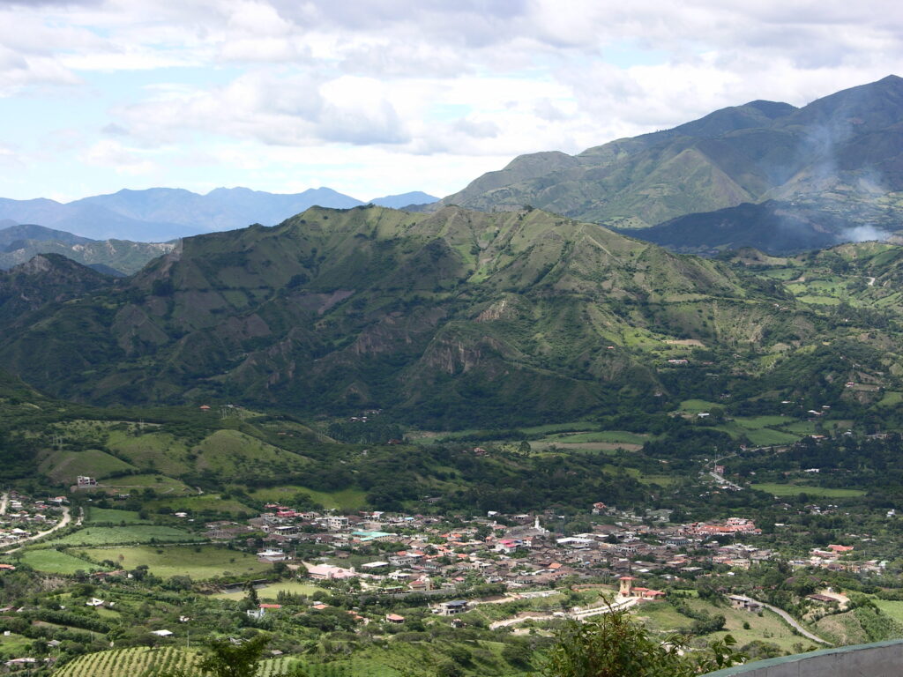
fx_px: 2426
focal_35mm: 93
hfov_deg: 21.1
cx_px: 452
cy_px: 338
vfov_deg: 15.9
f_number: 6.4
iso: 50
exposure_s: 1/211
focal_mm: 23.7
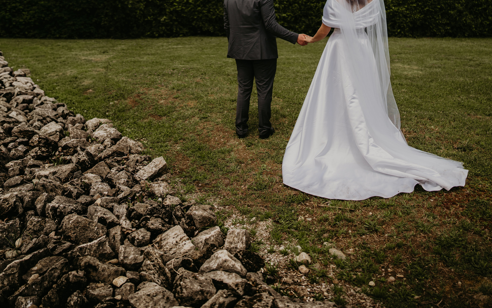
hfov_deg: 54.0
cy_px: 166
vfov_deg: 35.3
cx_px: 246
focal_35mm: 36
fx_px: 483
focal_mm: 35
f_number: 1.8
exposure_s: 1/8000
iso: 125
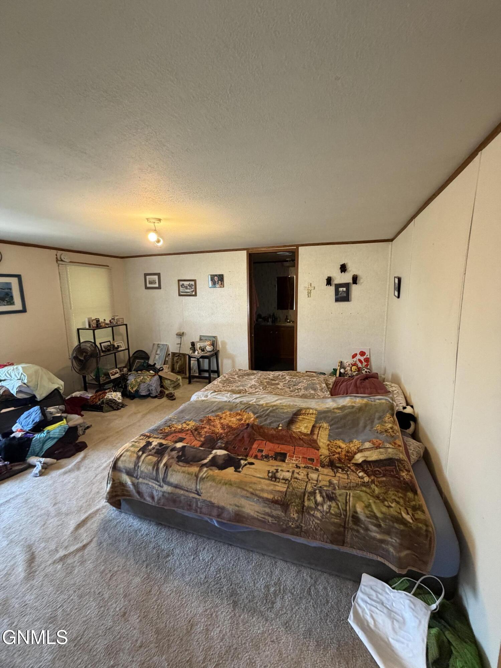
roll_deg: +2.0
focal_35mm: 14
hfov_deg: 85.7
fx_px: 270
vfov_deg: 102.1
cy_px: 334
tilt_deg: -7.9
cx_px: 250
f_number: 2.2
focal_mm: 2.22
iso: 400
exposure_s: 1/60
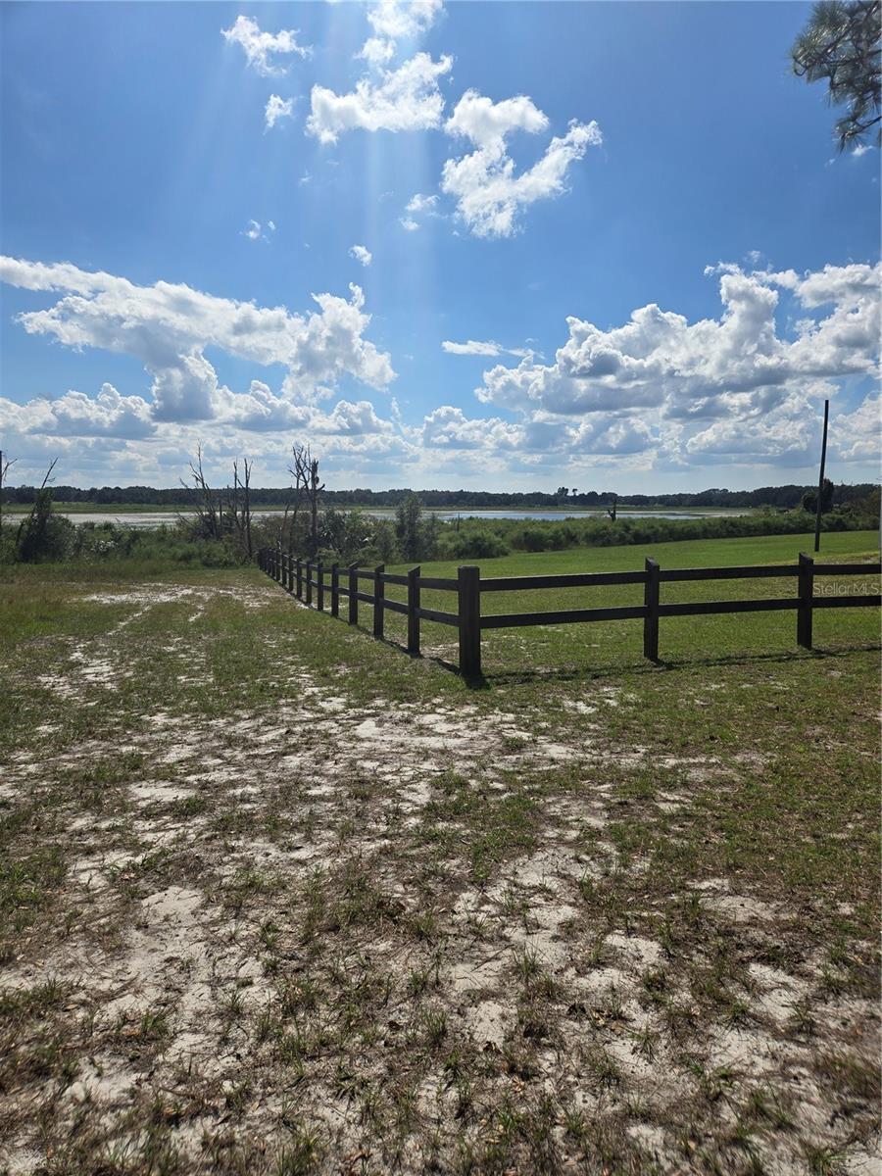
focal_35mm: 23
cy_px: 588
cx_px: 441
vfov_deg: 73.9
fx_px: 781
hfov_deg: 58.9
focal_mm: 5.4
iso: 25
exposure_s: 1/4883
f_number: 1.8
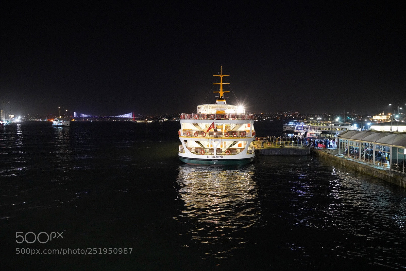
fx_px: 327
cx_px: 203
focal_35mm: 29
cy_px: 136
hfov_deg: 63.6
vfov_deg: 45.0
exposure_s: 1/40
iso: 12800
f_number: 4
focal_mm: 29
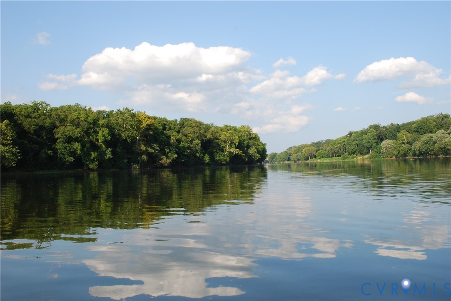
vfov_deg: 36.9
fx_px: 451
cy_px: 150
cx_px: 226
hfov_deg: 53.1
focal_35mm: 36
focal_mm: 24
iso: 400
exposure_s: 1/320
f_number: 10
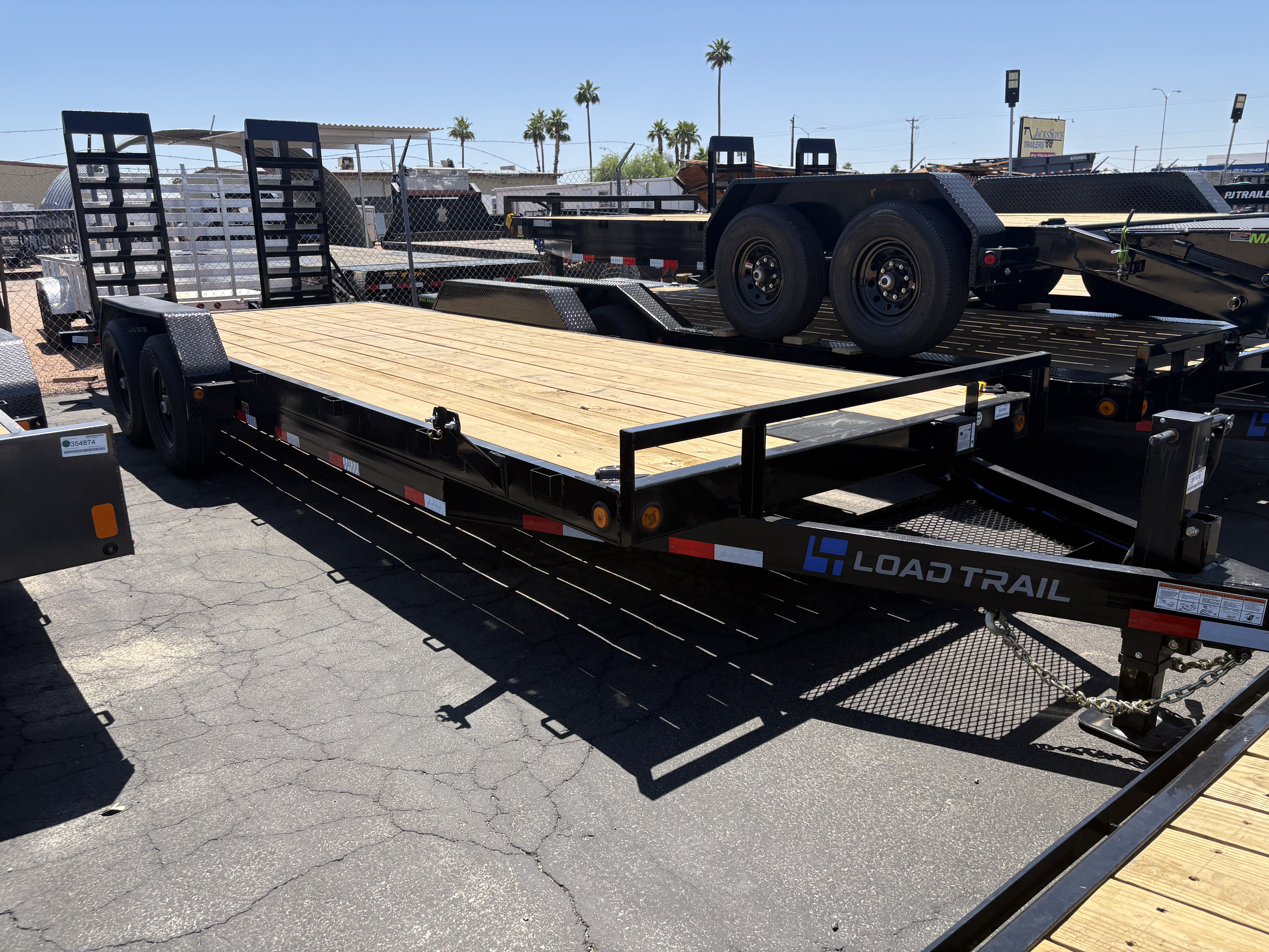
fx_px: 953
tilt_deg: -11.8
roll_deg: +1.3
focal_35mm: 26
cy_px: 476
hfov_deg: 67.3
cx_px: 634
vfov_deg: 53.1
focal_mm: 5.96
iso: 50
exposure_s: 1/2865
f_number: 1.6
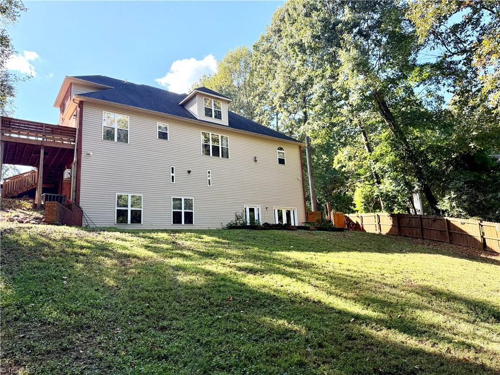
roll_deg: +3.5
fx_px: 347
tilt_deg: +11.3
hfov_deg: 71.6
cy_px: 188
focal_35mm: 24
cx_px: 250
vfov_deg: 56.8
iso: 100
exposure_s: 1/695
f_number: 1.78
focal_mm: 6.76
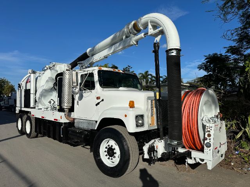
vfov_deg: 56.8
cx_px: 125
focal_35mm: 24
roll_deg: -0.1
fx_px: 173
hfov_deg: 71.6
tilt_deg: +3.0
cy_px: 94
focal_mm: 6.86
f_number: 1.78
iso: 80
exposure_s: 1/8929
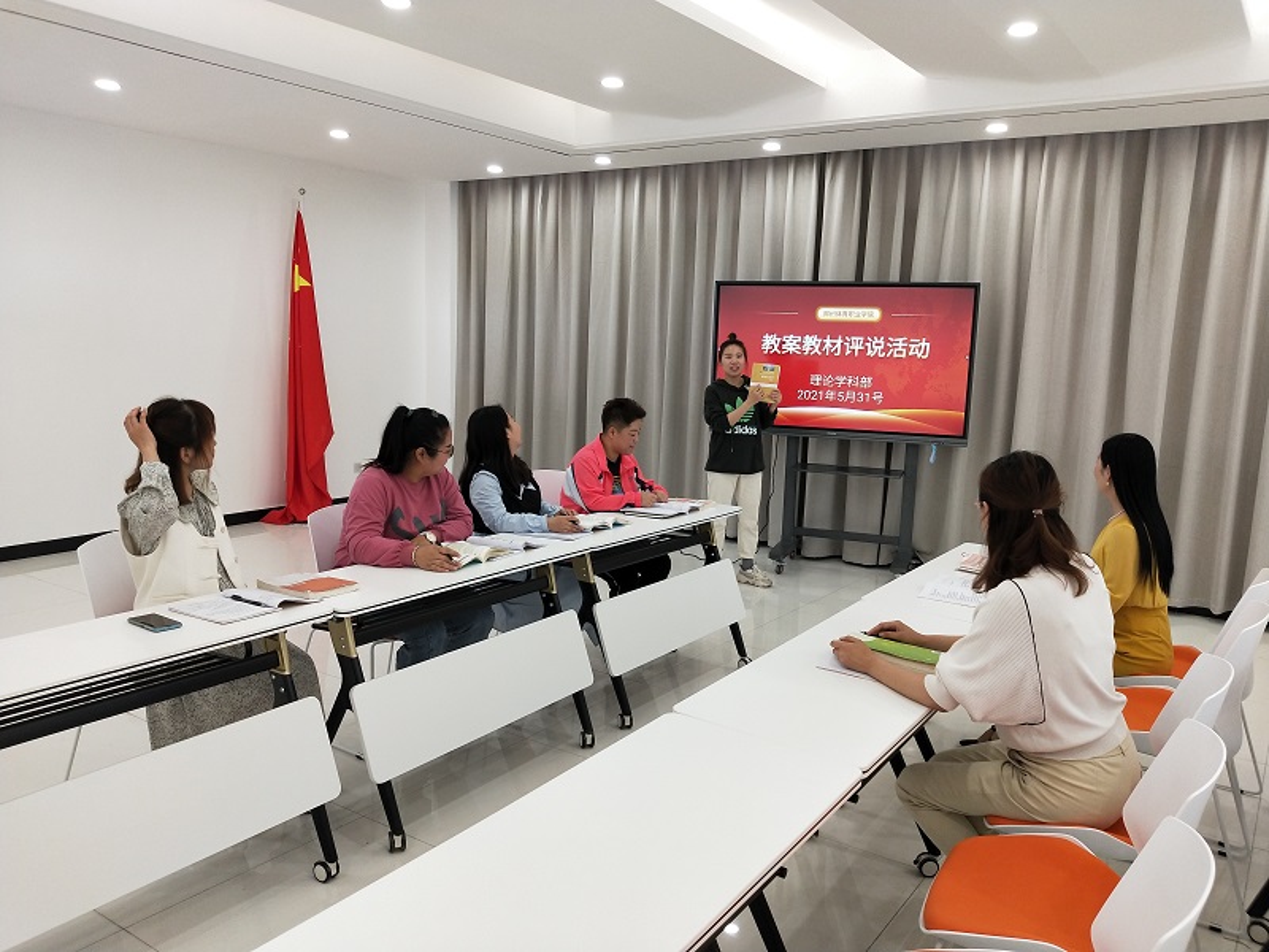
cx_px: 634
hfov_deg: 73.9
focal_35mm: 23
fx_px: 843
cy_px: 476
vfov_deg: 58.9
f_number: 1.7
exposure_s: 1/50
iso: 42
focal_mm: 3.99
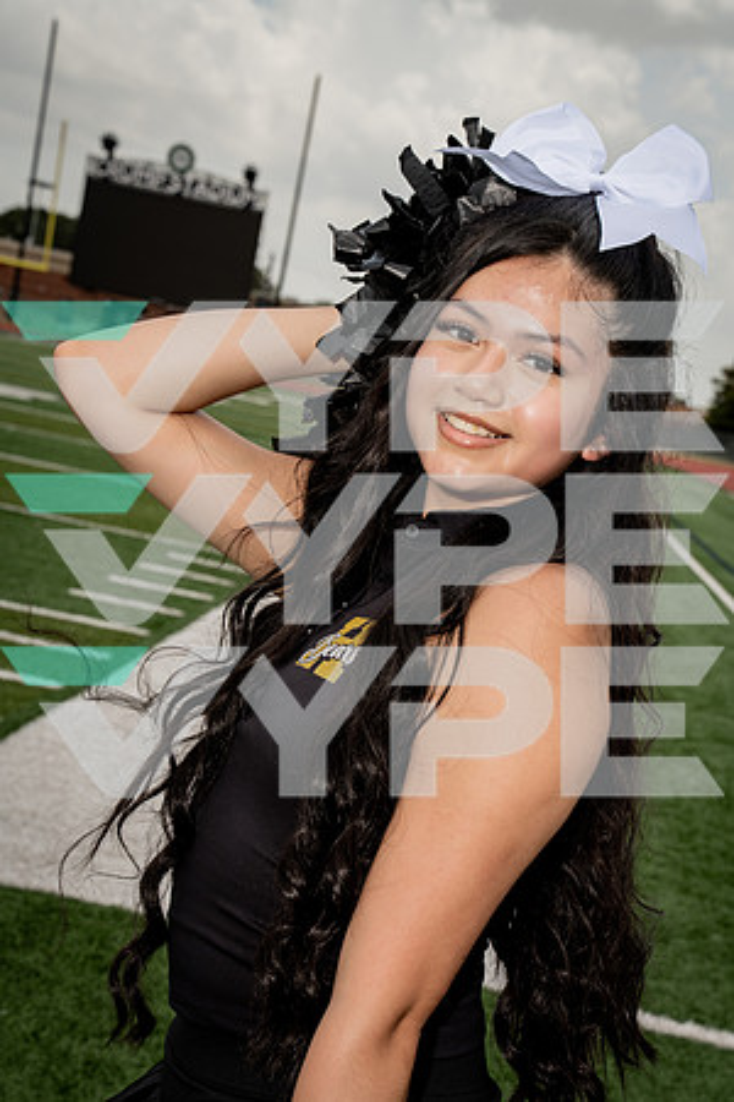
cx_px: 367
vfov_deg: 29.7
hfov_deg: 20.0
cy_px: 551
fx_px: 2080
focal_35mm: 68
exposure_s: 1/200
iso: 100
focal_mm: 68
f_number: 10
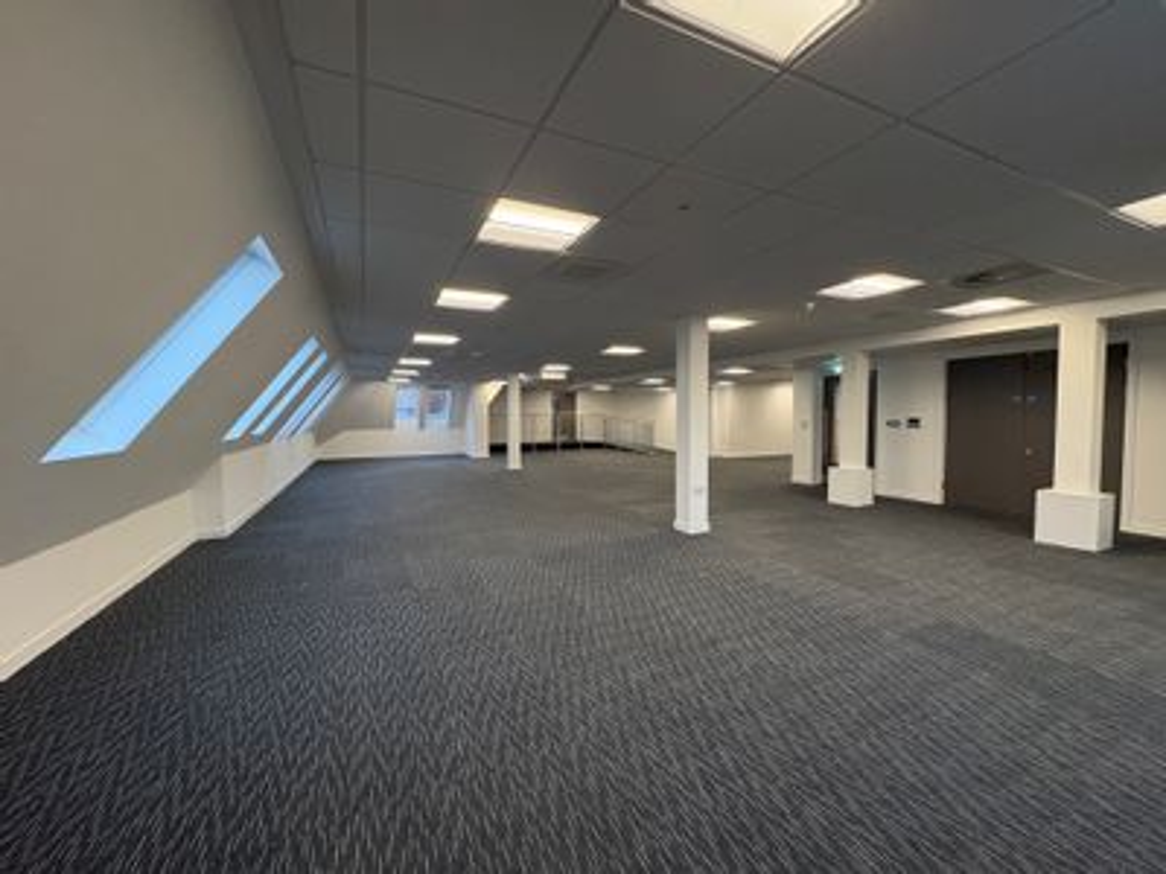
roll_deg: +0.5
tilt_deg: -3.0
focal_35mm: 14
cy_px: 437
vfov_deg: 85.7
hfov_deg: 102.1
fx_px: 472
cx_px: 583
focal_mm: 2.22
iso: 250
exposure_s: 1/100
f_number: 2.2
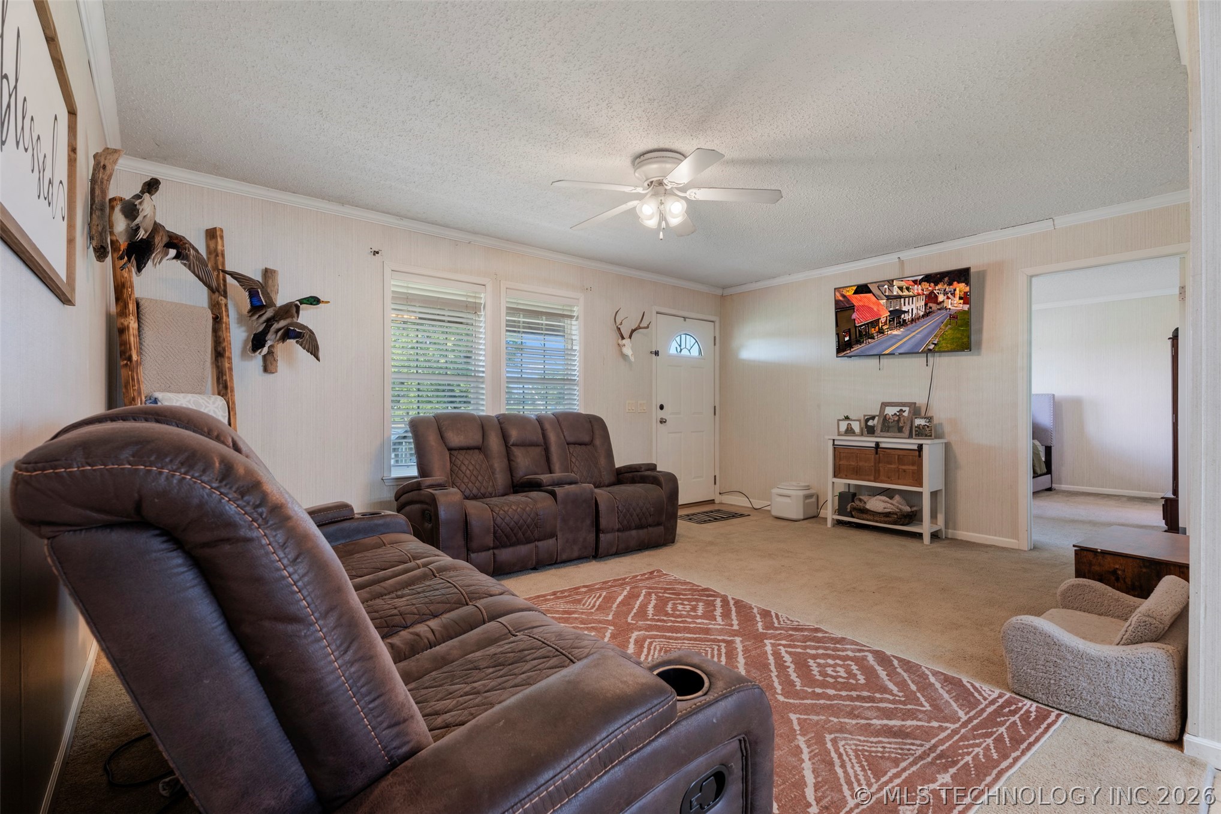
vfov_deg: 73.7
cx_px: 610
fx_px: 543
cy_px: 407
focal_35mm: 16
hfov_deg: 96.7
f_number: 8
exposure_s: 1/2
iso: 200
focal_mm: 16
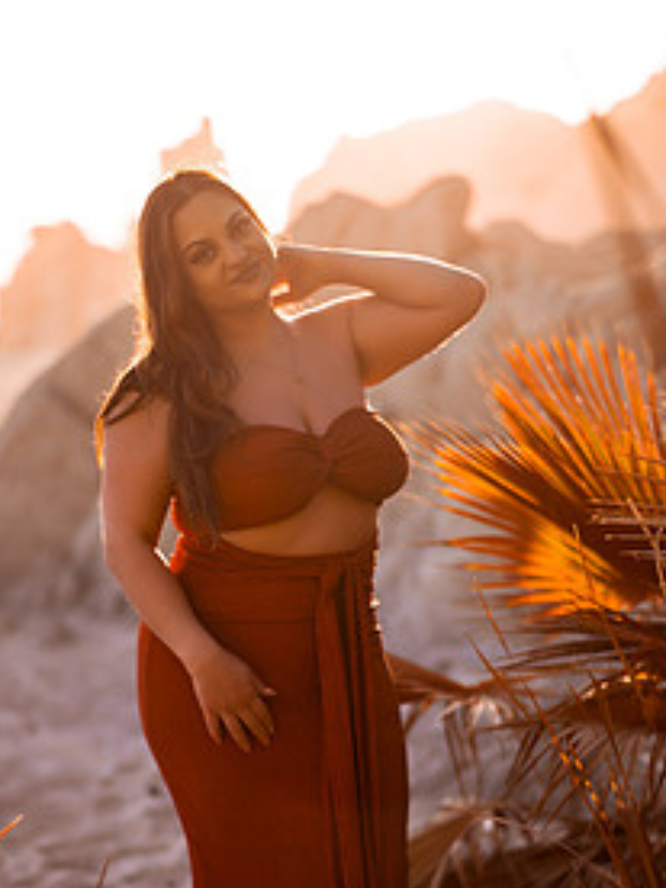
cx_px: 347
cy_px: 682
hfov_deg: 16.2
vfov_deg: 21.3
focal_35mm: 91
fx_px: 2334
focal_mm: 58
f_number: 1.4
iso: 100
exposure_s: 1/3200
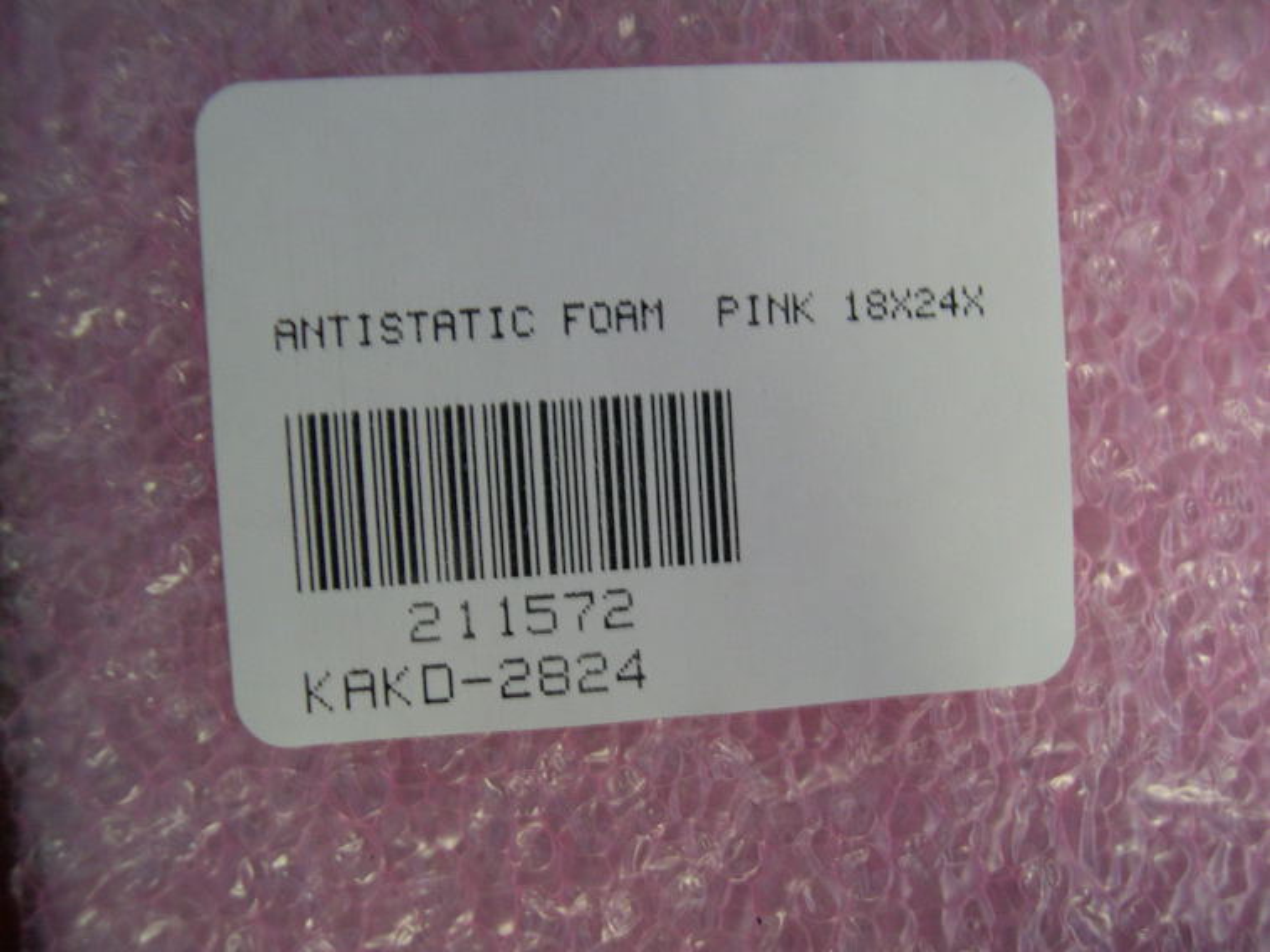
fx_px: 1394
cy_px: 476
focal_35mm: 38
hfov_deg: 49.0
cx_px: 635
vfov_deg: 37.7
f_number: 2.8
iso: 267
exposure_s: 1/4.5
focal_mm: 8
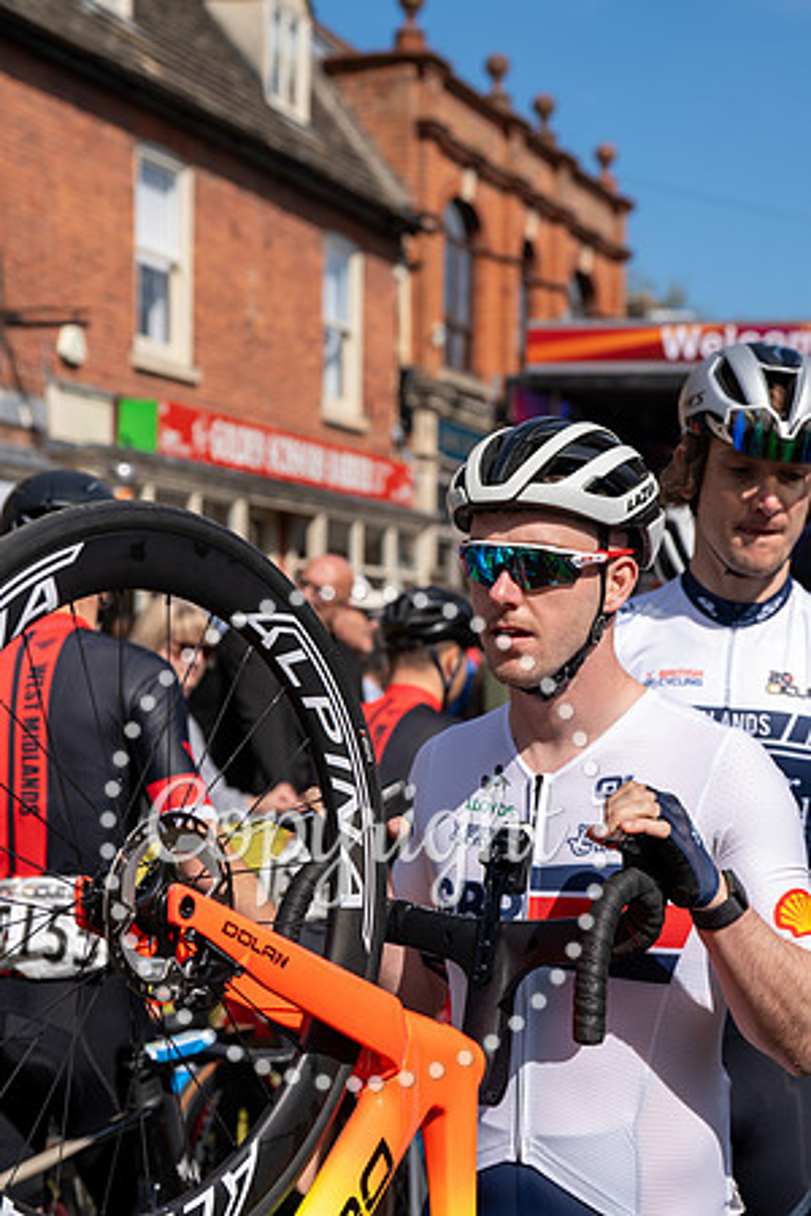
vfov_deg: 28.8
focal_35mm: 70
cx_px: 406
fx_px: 2365
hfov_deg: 19.5
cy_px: 608
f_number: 5.6
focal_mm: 70
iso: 160
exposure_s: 1/1000
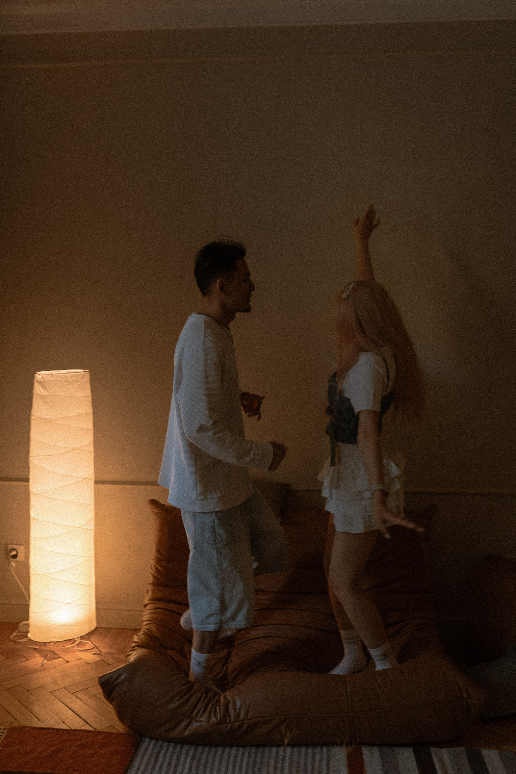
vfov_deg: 54.4
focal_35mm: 35
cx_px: 258
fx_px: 752
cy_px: 387
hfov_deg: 37.9
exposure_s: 1/50
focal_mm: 35
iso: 1000
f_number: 3.5
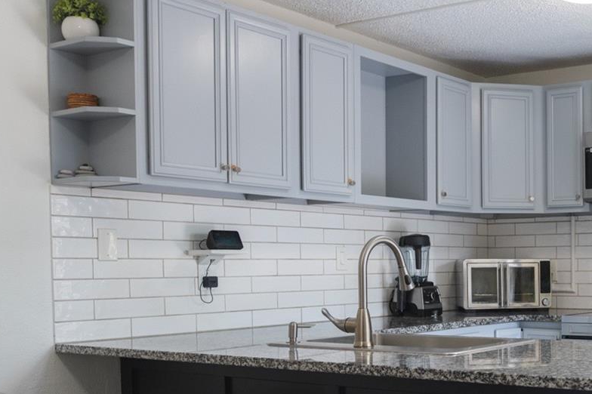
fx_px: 805
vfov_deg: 27.1
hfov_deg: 36.9
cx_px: 569
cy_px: 305
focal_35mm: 49
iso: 800
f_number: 4
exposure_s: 1/125
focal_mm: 24
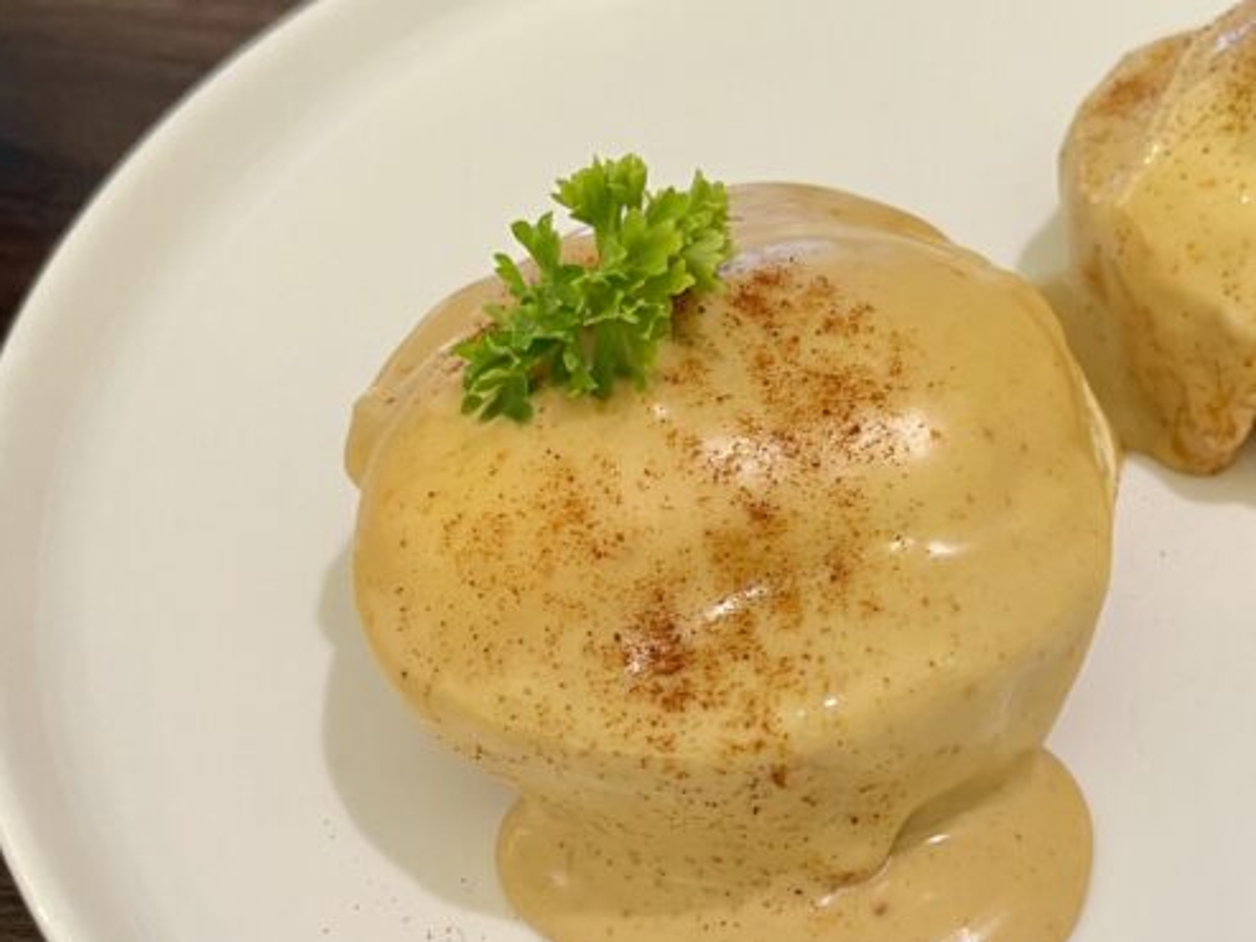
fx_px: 1960
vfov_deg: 27.0
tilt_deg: -44.3
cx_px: 930
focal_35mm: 54
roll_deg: +0.3
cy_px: 407
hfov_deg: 34.8
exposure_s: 1/50
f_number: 1.6
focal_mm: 5.1
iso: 100
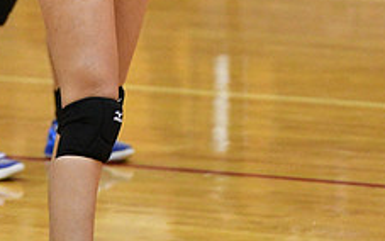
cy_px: -239
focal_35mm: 780
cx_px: 128
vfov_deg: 1.7
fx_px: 8186
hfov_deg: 2.7
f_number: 4
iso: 8000
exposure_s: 1/640
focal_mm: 200
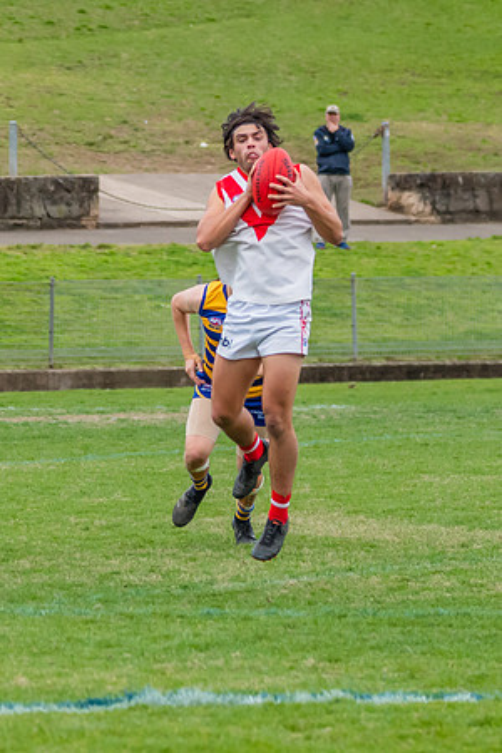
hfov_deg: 3.4
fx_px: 8371
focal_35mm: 400
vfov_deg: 5.1
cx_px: 300
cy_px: 152
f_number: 5
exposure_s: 1/1600
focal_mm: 150
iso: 900
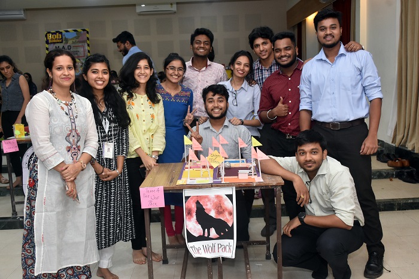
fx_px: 454
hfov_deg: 49.6
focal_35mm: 39
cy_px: 140
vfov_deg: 34.2
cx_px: 210
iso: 1250
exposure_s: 1/125
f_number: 5.6
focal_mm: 26
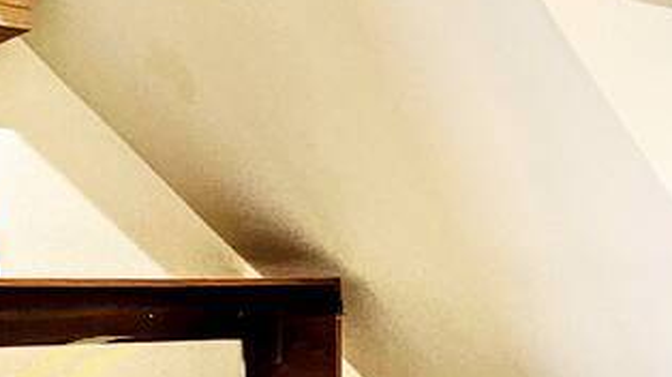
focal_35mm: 65
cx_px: 255
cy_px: 478
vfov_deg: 17.4
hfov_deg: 32.2
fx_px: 1157
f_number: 2.2
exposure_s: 1/60
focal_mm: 2.2
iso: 160
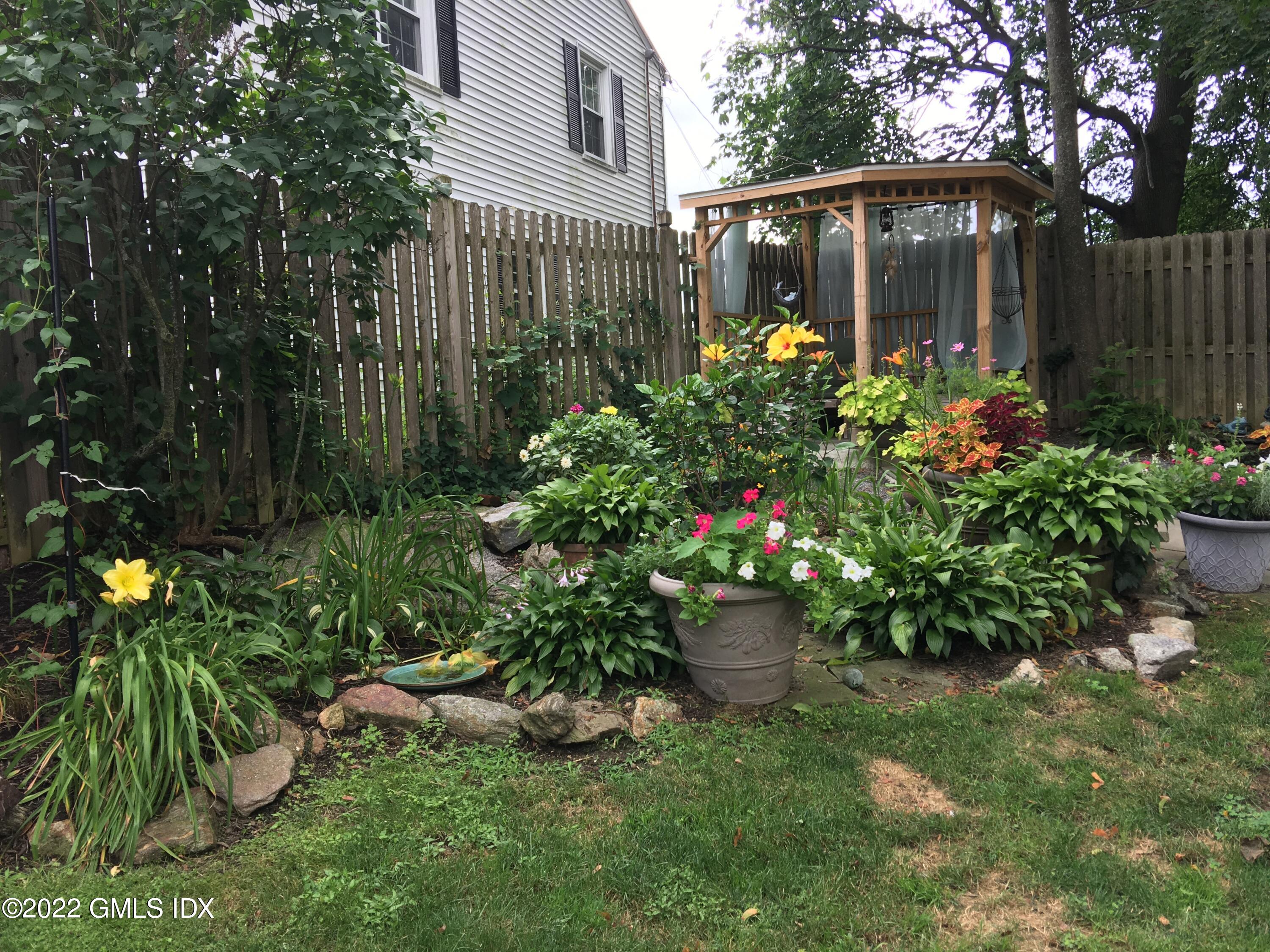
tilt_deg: -3.0
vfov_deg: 48.2
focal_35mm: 29
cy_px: 476
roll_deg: +3.0
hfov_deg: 61.7
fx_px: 1064
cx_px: 635
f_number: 2.2
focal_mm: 4.15
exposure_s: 1/173
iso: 25
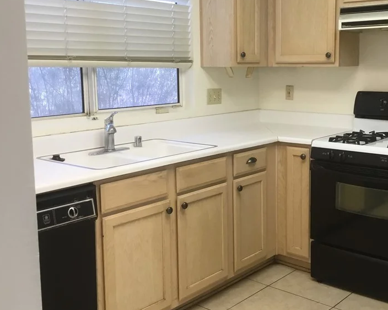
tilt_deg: -7.4
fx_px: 505
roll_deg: +0.0
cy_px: 133
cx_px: 258
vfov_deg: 34.1
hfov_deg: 41.5
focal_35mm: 44
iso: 50
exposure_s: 1/30
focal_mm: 3.3
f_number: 2.4
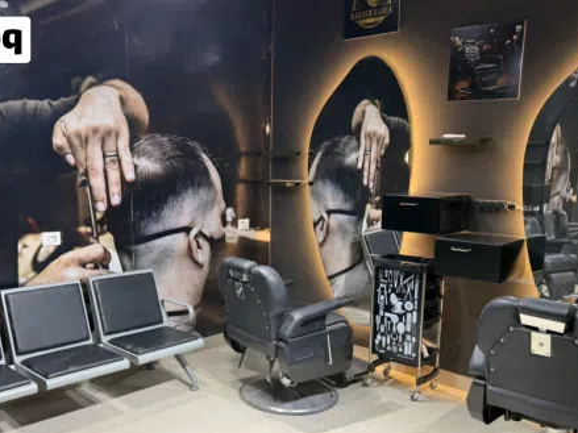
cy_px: 253
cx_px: 229
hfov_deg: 52.3
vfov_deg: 40.6
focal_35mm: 35
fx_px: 584
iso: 125
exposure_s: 1/100
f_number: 1.78
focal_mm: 6.76
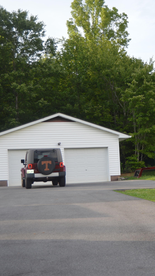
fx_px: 539
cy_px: 138
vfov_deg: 28.7
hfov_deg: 16.1
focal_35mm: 74
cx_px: 154
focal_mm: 31
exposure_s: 1/200
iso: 100
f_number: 4.5
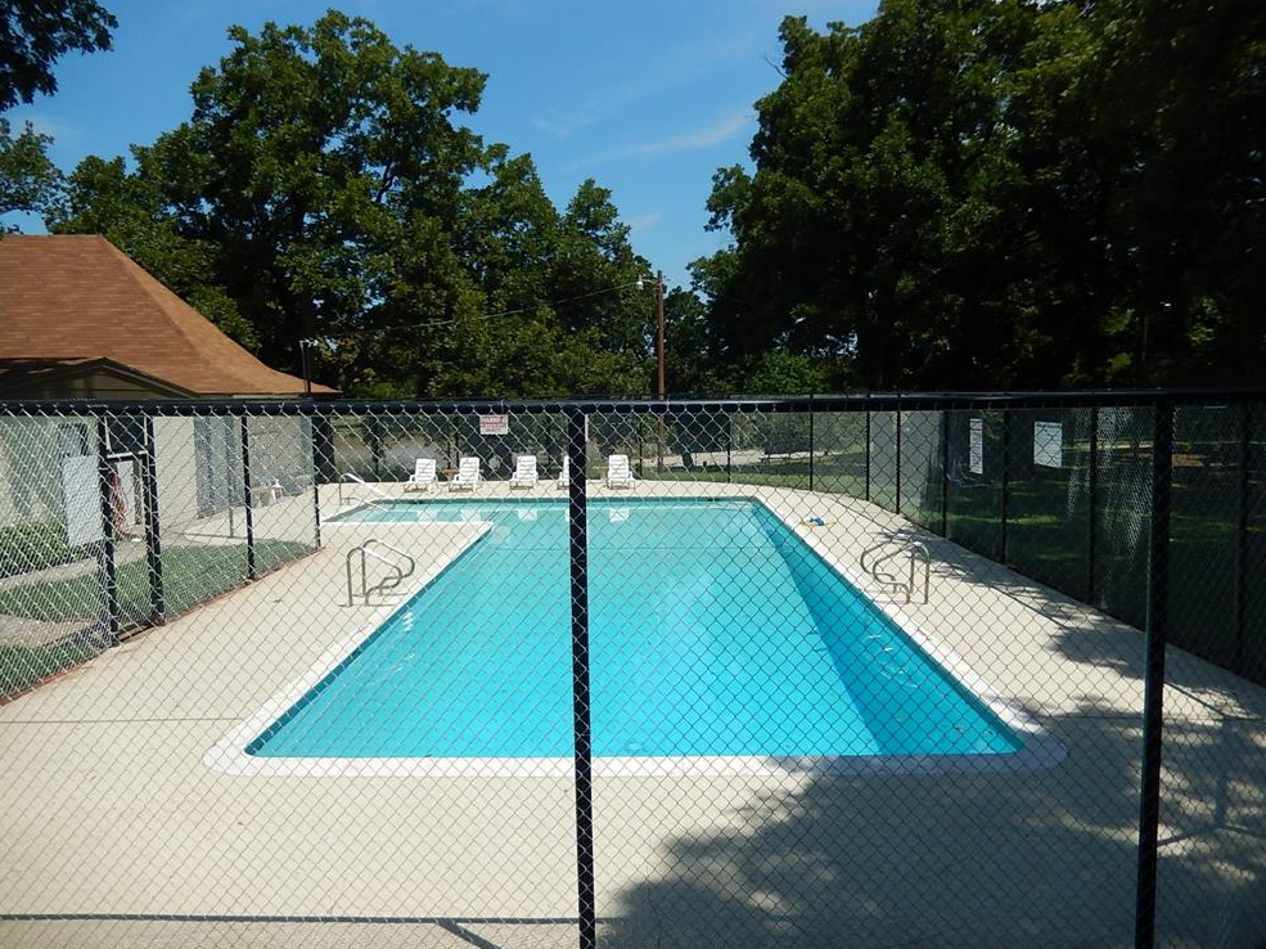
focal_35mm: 26
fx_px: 951
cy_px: 480
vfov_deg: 53.0
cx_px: 622
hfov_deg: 67.3
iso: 125
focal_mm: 4.5
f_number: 6.8
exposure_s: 1/500
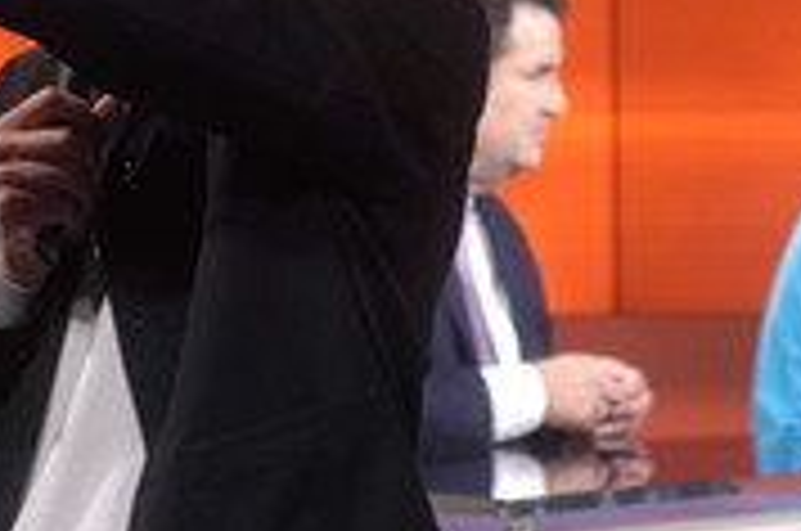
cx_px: 119
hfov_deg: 17.8
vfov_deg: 11.9
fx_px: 2532
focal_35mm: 114
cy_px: 148
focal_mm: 30
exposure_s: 1/320
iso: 640
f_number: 1.4
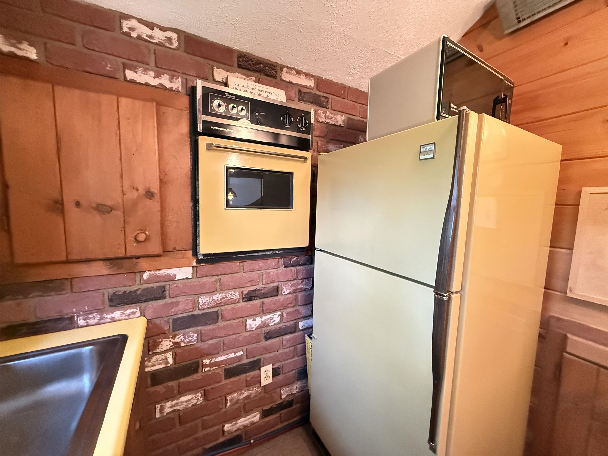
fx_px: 246
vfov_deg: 85.7
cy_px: 228
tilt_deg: -4.8
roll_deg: -1.1
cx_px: 304
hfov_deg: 102.1
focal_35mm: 14
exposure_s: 1/40
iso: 1250
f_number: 2.2
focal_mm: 2.22
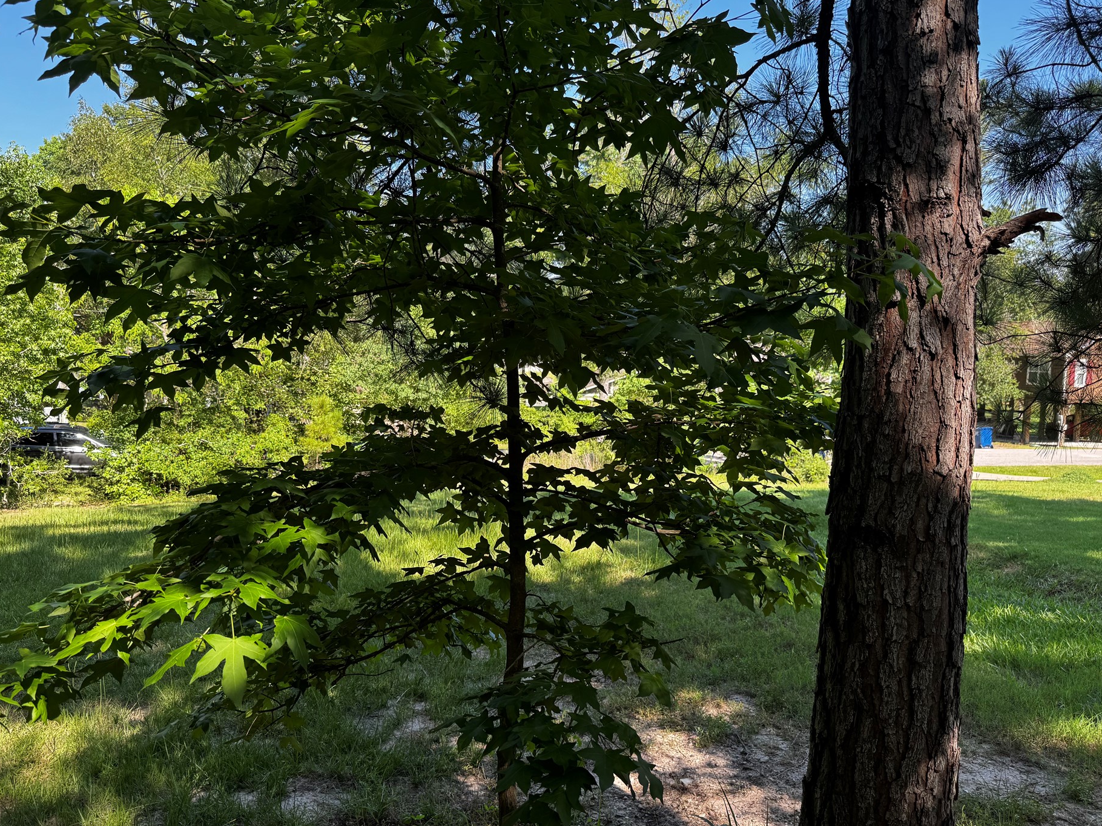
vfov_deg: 51.3
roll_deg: -1.3
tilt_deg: -7.2
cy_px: 425
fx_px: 860
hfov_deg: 65.3
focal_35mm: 27
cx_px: 515
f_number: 1.78
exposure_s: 1/457
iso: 80
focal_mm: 6.76
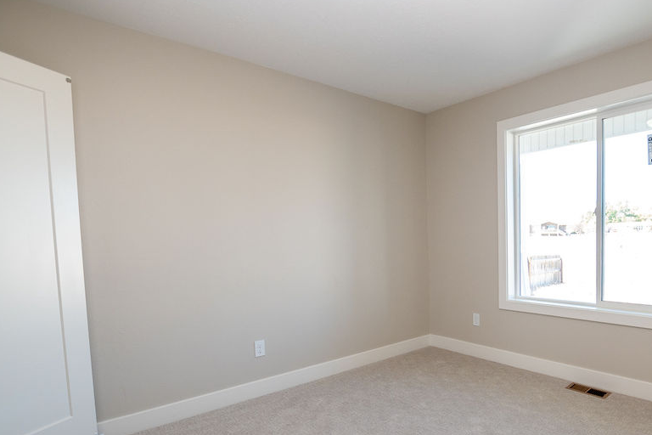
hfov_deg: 82.3
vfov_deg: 61.3
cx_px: 411
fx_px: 362
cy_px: 265
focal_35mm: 20
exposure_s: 1/200
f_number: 4
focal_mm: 10
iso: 500
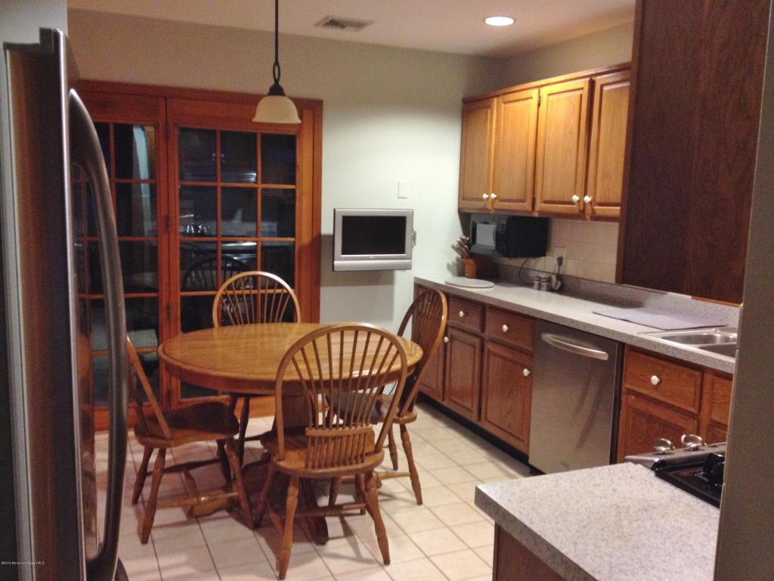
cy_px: 290
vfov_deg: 40.7
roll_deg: -1.6
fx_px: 783
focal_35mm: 35
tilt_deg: -8.9
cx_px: 387
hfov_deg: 52.6
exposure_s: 1/20
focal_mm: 4.28
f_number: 2.4
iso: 250
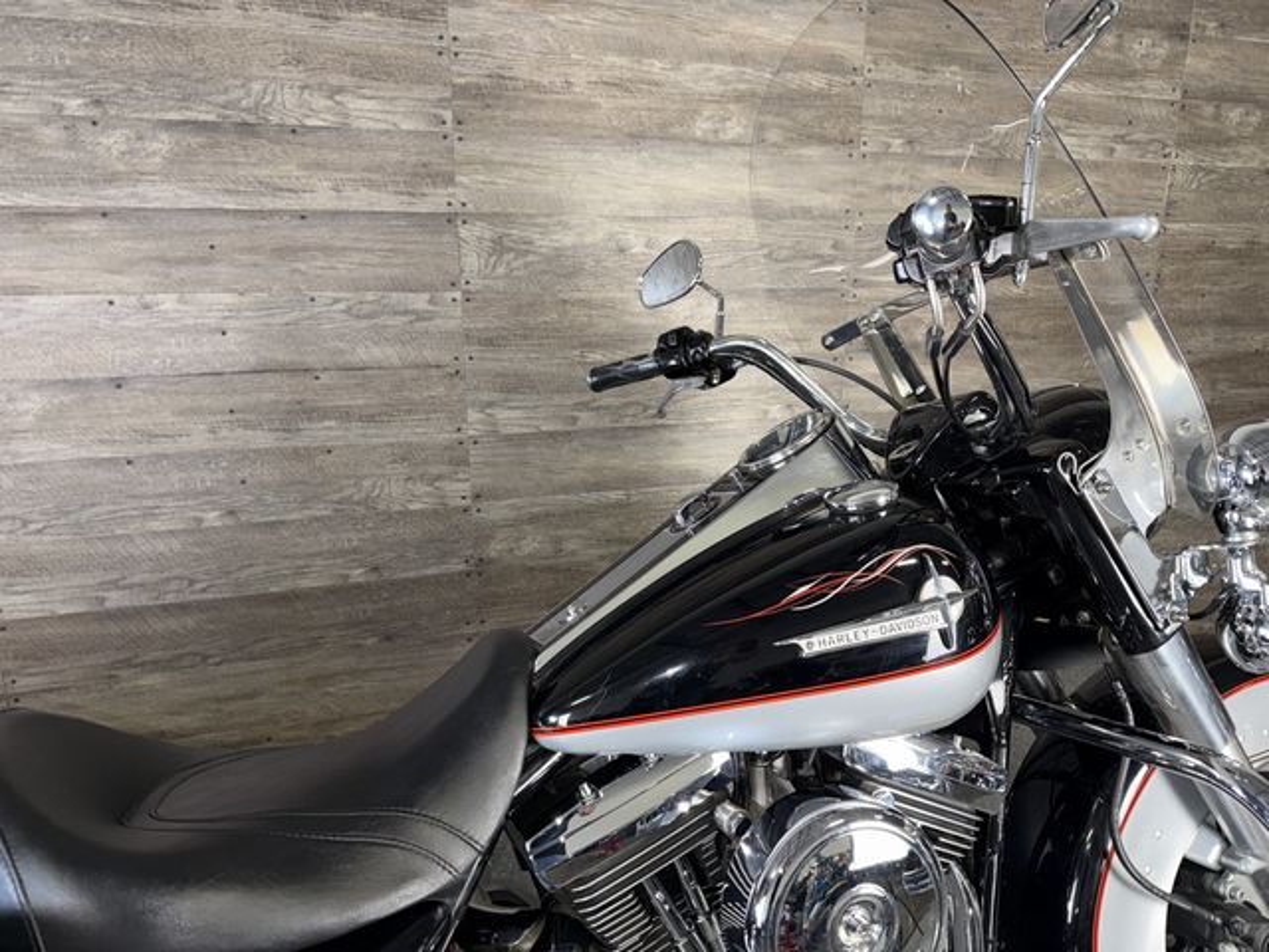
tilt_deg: -15.3
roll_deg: -0.5
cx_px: 634
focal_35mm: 24
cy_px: 476
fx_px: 880
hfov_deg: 71.6
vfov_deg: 56.8
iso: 64
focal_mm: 6.76
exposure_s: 1/24
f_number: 1.78
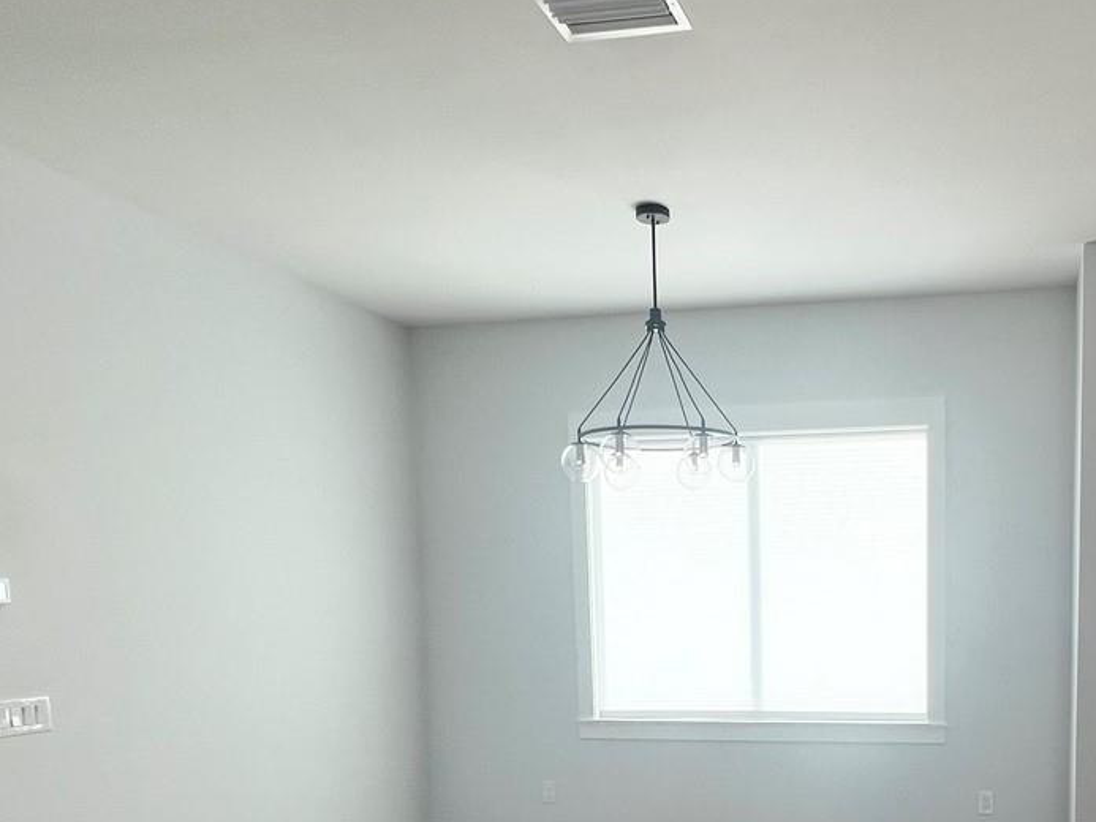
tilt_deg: -6.3
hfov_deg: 56.7
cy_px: 711
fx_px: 950
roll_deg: +0.9
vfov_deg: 43.5
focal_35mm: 30
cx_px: 833
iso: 32
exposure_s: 1/252
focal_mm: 1.57
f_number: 1.8
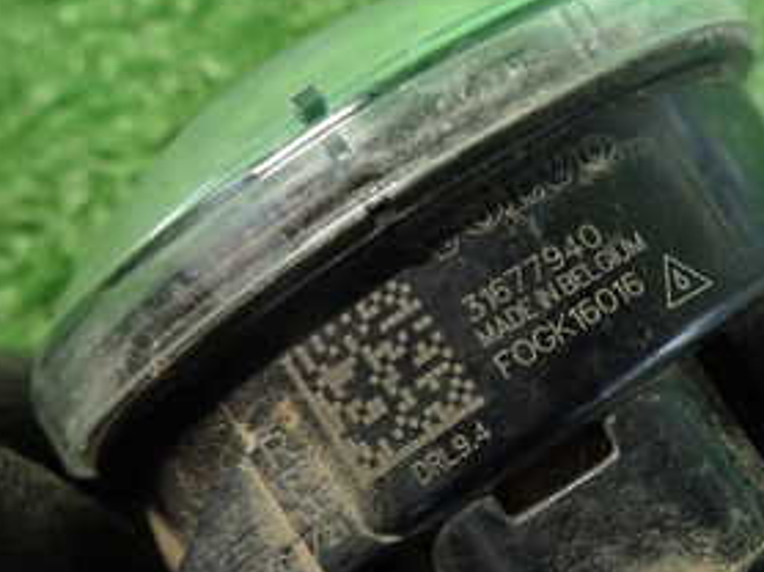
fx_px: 1191
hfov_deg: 35.1
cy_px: 316
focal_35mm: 54
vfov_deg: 27.0
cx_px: 539
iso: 500
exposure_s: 1/30
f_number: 2
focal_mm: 4.5
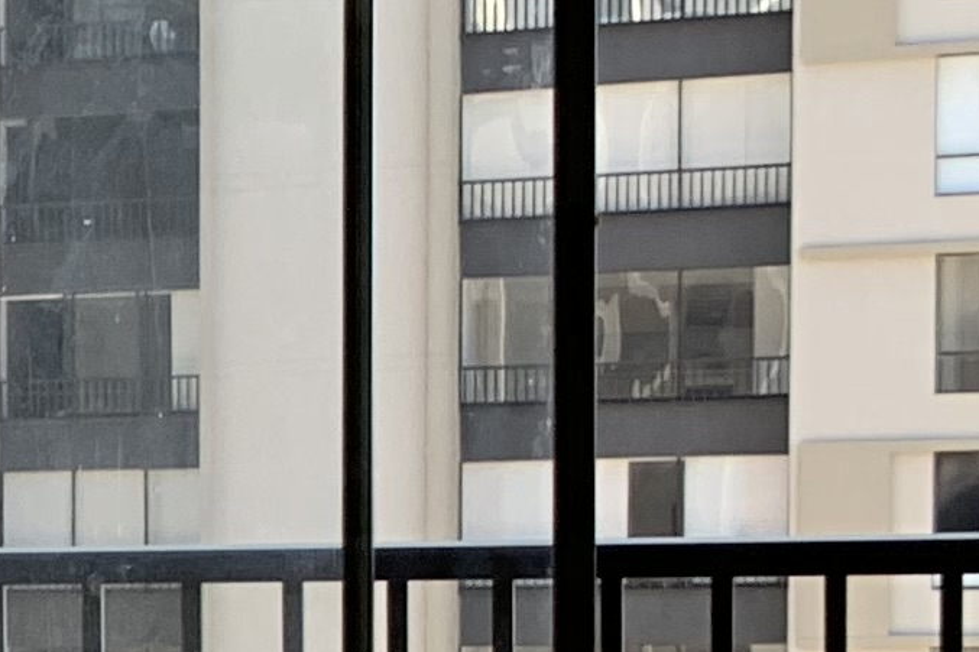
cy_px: 786
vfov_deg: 8.4
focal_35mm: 161
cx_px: -1743
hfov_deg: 10.2
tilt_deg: -5.2
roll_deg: +1.9
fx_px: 4377
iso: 25
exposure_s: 1/457
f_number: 1.8
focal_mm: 4.25
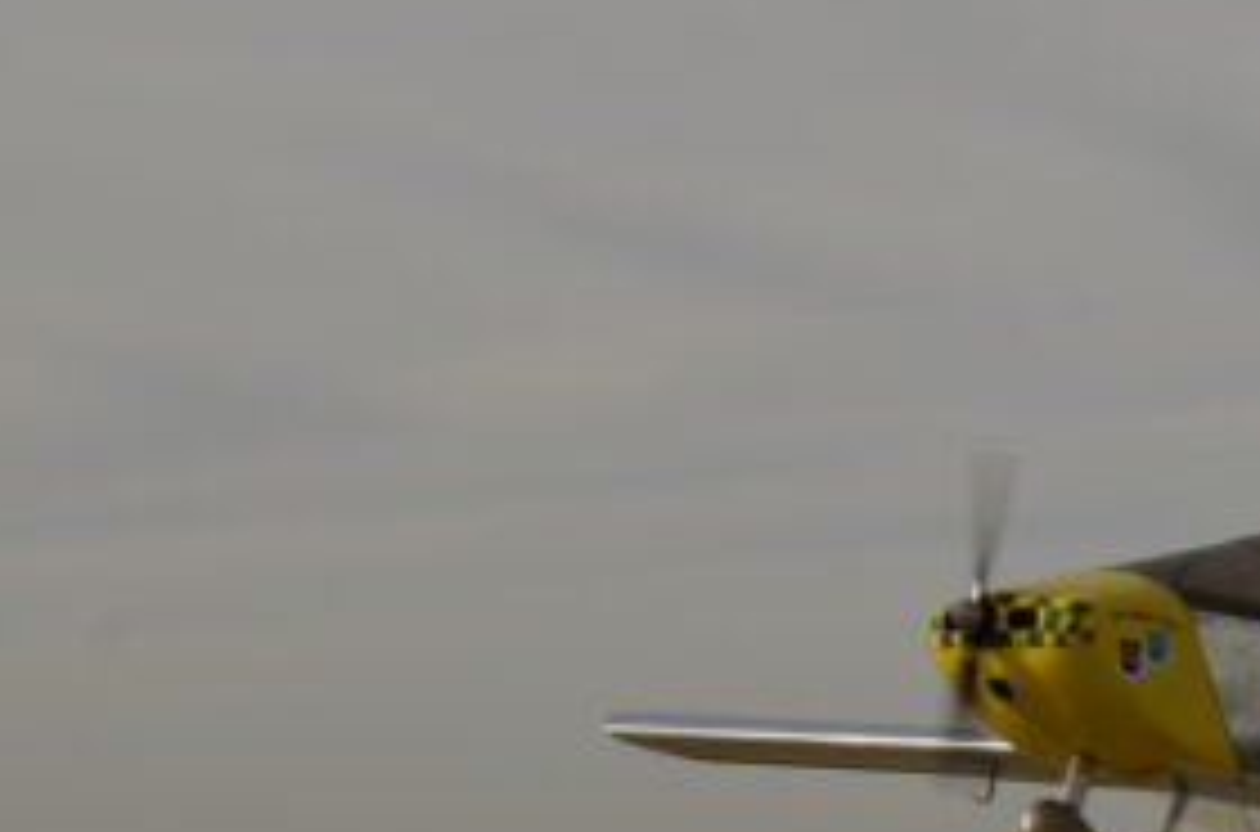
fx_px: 9332
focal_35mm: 267
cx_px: 1404
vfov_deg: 5.1
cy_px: 819
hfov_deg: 7.7
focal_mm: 65
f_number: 10
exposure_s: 1/640
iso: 160
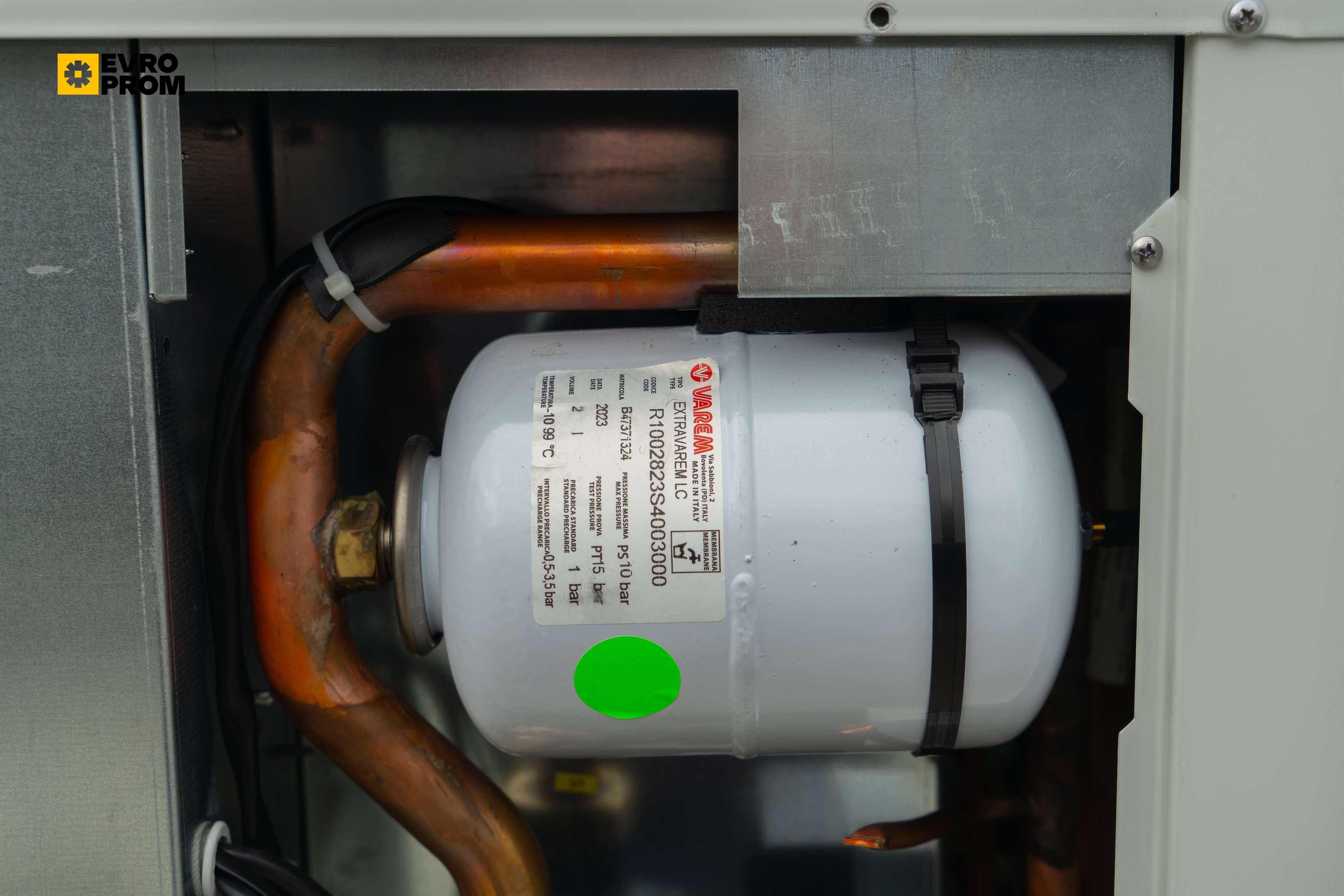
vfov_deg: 29.2
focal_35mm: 46
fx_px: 1717
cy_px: 448
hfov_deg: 42.7
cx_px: 672
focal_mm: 46
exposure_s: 1/125
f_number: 6.3
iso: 250
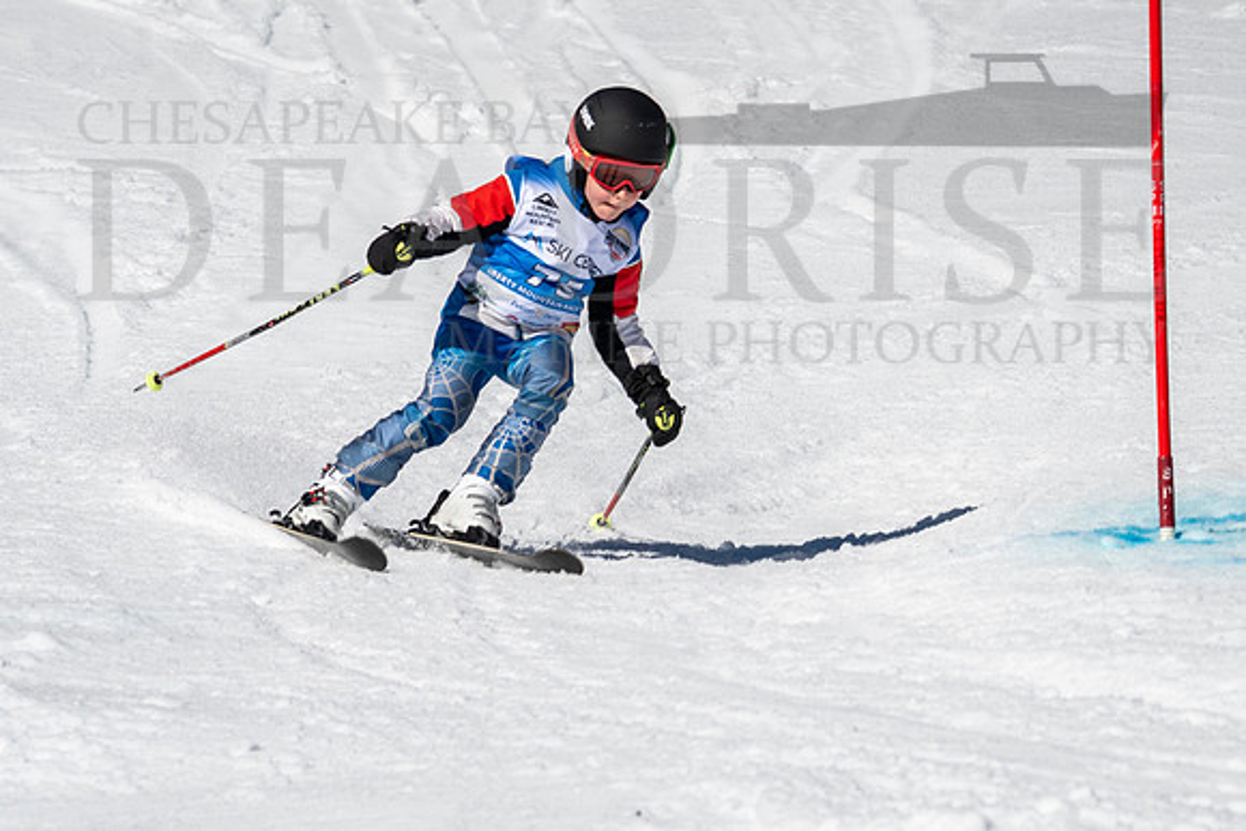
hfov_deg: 2.6
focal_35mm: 792
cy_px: 344
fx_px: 27428
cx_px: 663
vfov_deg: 1.7
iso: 200
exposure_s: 1/2000
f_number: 8
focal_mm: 400
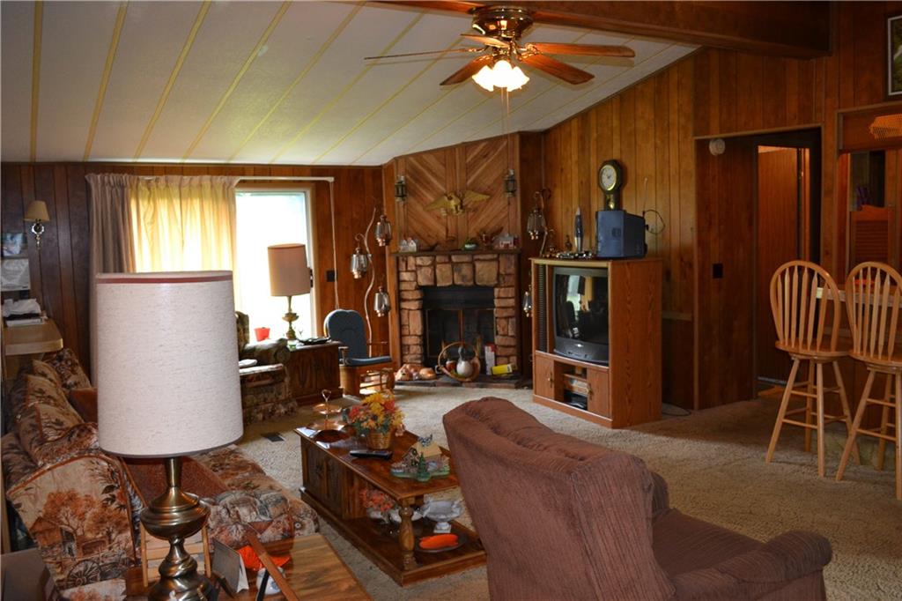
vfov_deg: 43.6
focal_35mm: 30
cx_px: 451
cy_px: 300
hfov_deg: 61.9
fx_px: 751
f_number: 3.8
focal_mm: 20
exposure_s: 1/60
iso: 1000
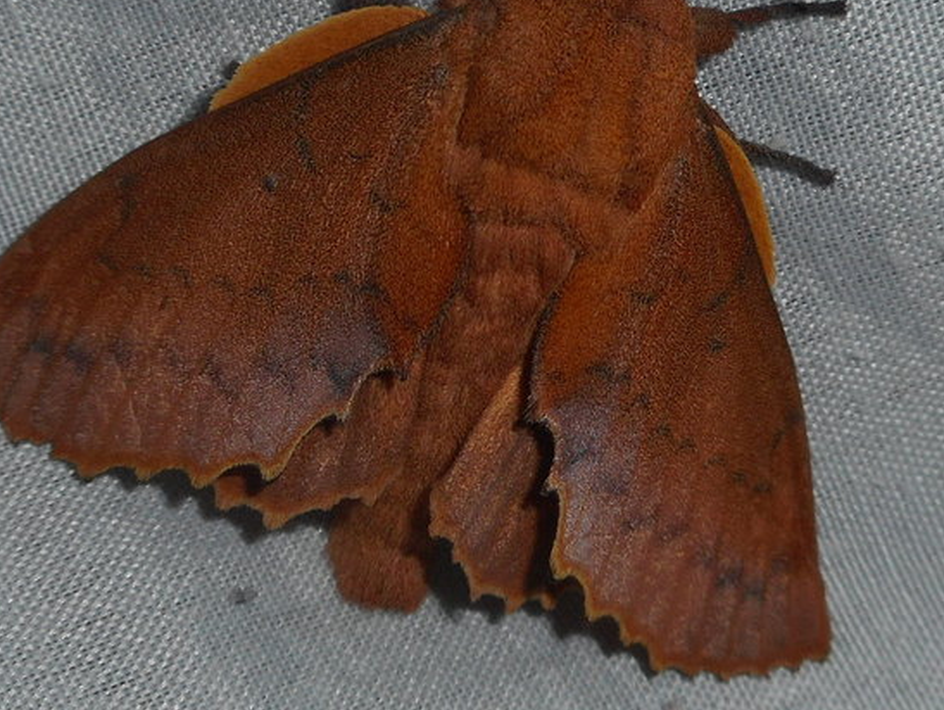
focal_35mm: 53
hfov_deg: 36.1
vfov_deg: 27.4
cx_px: 472
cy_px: 228
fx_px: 1446
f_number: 11.9
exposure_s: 1/30
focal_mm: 6
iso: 80
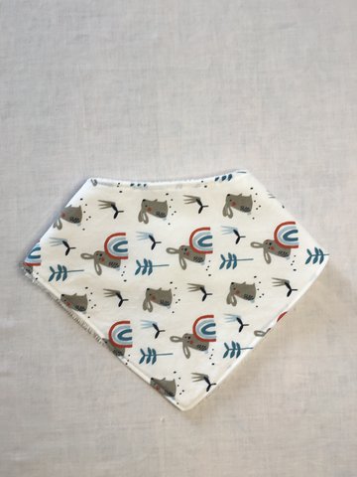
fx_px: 399
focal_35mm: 29
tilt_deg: -84.5
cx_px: 178
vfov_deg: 61.7
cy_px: 238
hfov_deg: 48.2
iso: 32
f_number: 2.2
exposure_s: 1/50
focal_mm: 4.15
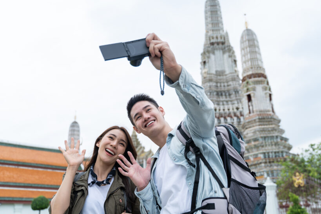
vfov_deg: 37.8
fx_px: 312
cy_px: 113
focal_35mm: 35
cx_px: 179
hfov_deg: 54.3
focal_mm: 28
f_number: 3.2
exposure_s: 1/640
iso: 250
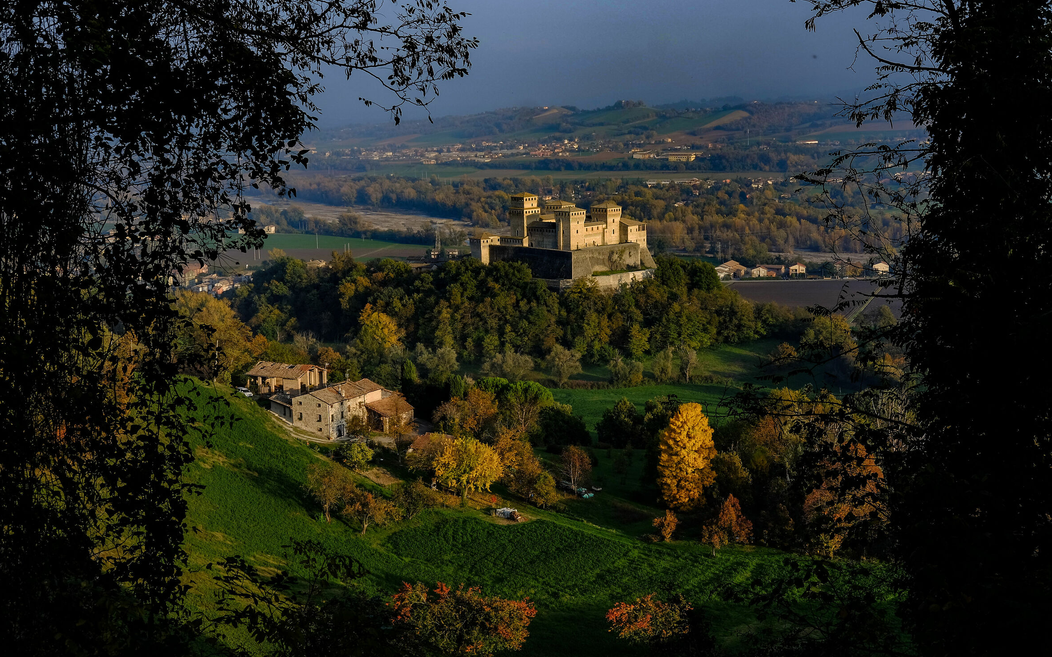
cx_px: 520
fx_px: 1577
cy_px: 354
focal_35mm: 55
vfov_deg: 23.5
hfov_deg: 36.9
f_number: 10
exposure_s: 1/180
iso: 200
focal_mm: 35
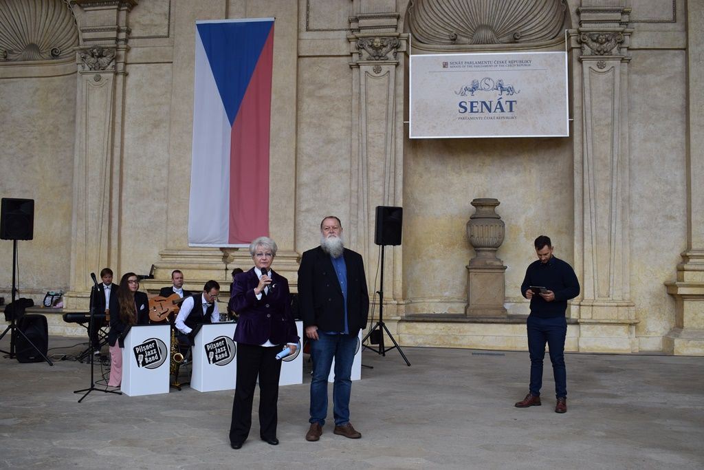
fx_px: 675
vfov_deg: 38.4
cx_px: 352
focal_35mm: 34
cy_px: 235
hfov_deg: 55.1
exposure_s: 1/160
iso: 400
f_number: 6.3
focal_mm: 23
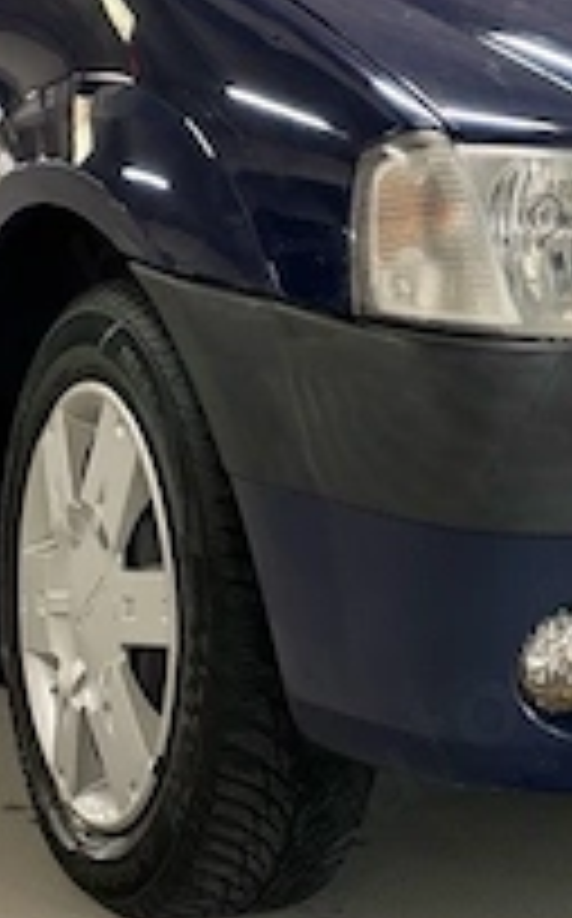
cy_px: 126
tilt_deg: -5.3
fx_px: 3752
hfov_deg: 8.7
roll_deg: -1.3
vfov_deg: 13.9
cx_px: 581
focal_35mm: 150
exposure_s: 1/25
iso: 320
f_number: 1.48
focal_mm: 6.93
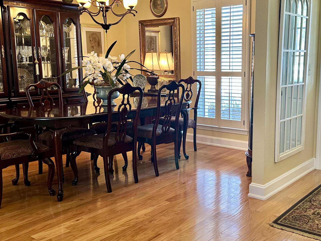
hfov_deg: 46.3
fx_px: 371
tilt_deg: -8.5
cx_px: 205
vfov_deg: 36.0
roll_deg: +0.4
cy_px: 122
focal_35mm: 40
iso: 160
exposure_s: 1/60
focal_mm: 6.86
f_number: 1.78
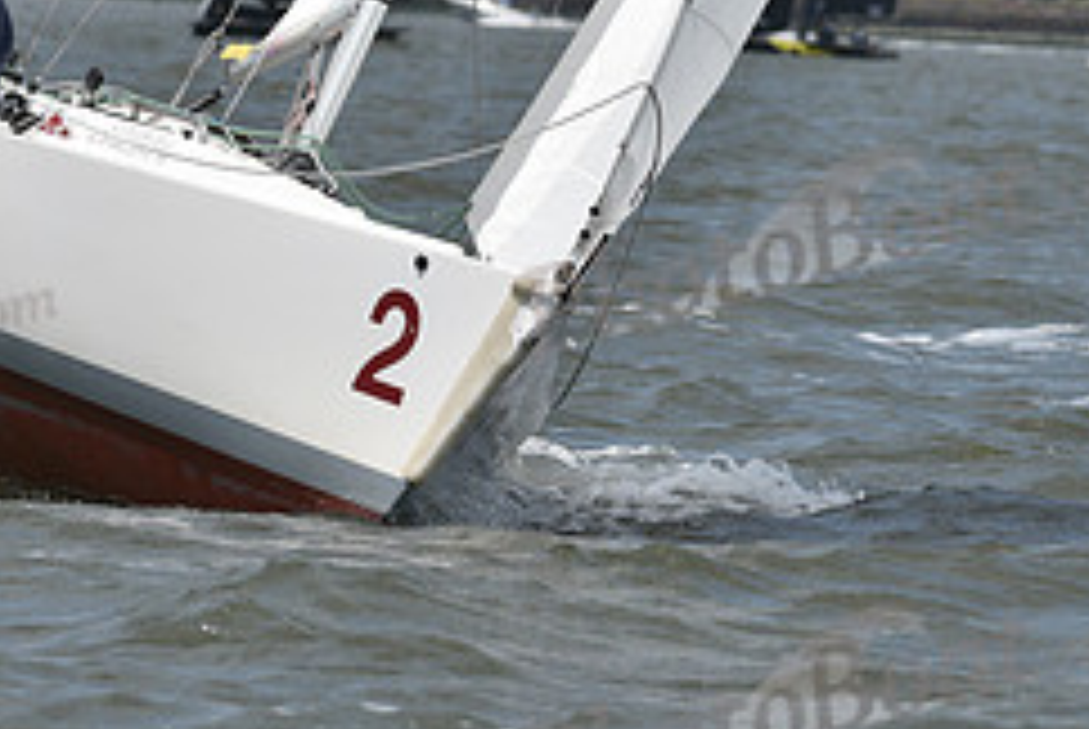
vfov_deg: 2.7
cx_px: 292
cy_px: 70
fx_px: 15234
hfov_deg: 4.1
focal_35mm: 503
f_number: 6.3
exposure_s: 1/800
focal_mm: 210
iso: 100
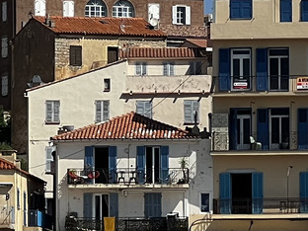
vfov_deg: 3.8
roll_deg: +0.5
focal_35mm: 395
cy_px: 200
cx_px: 168
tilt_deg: +2.6
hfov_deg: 5.0
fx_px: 3515
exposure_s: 1/1054
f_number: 2.8
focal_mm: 9
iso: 32
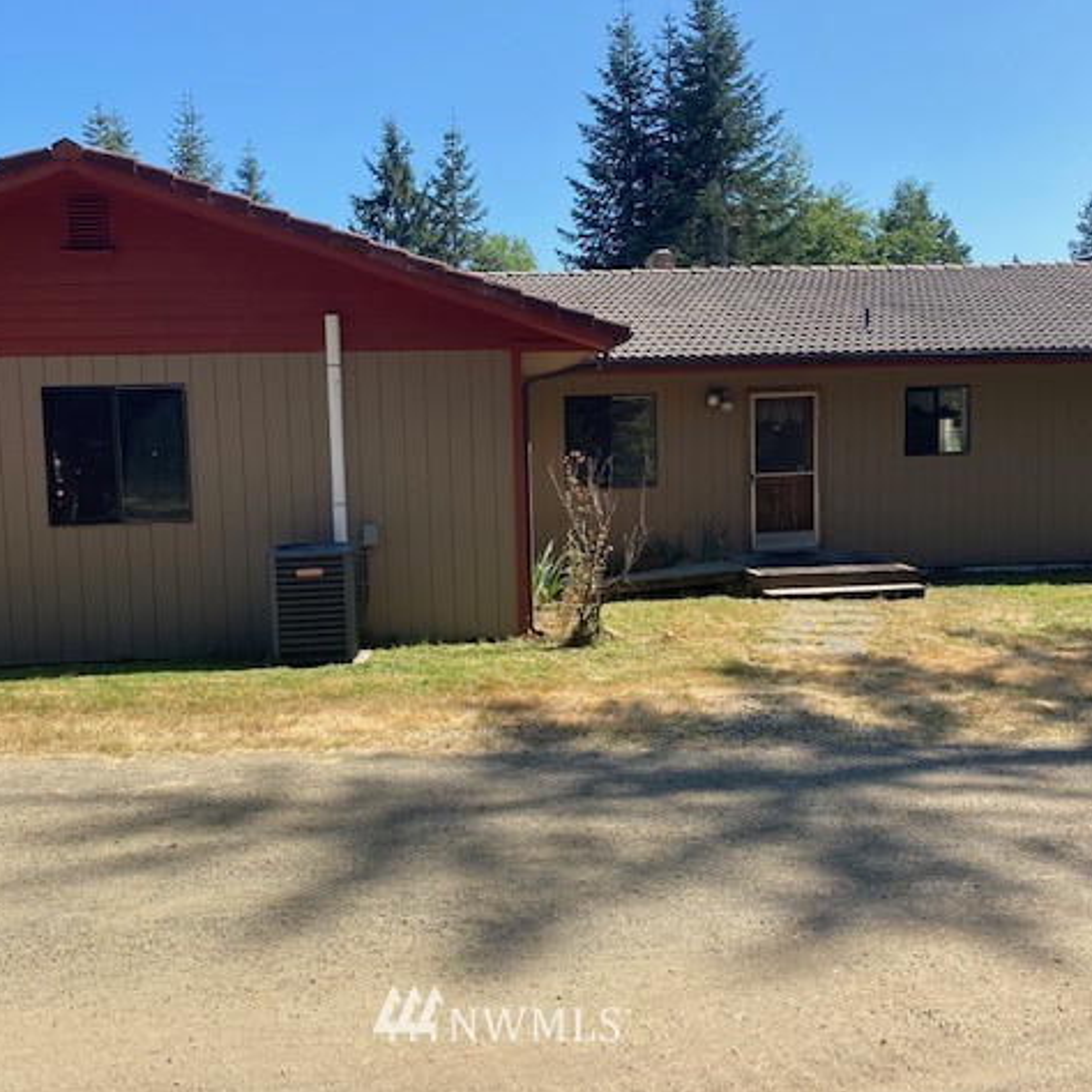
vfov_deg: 52.5
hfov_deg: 52.5
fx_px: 1106
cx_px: 502
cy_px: 548
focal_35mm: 31
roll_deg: +1.2
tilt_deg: -5.0
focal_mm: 4.25
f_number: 1.8
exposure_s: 1/1429
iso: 32
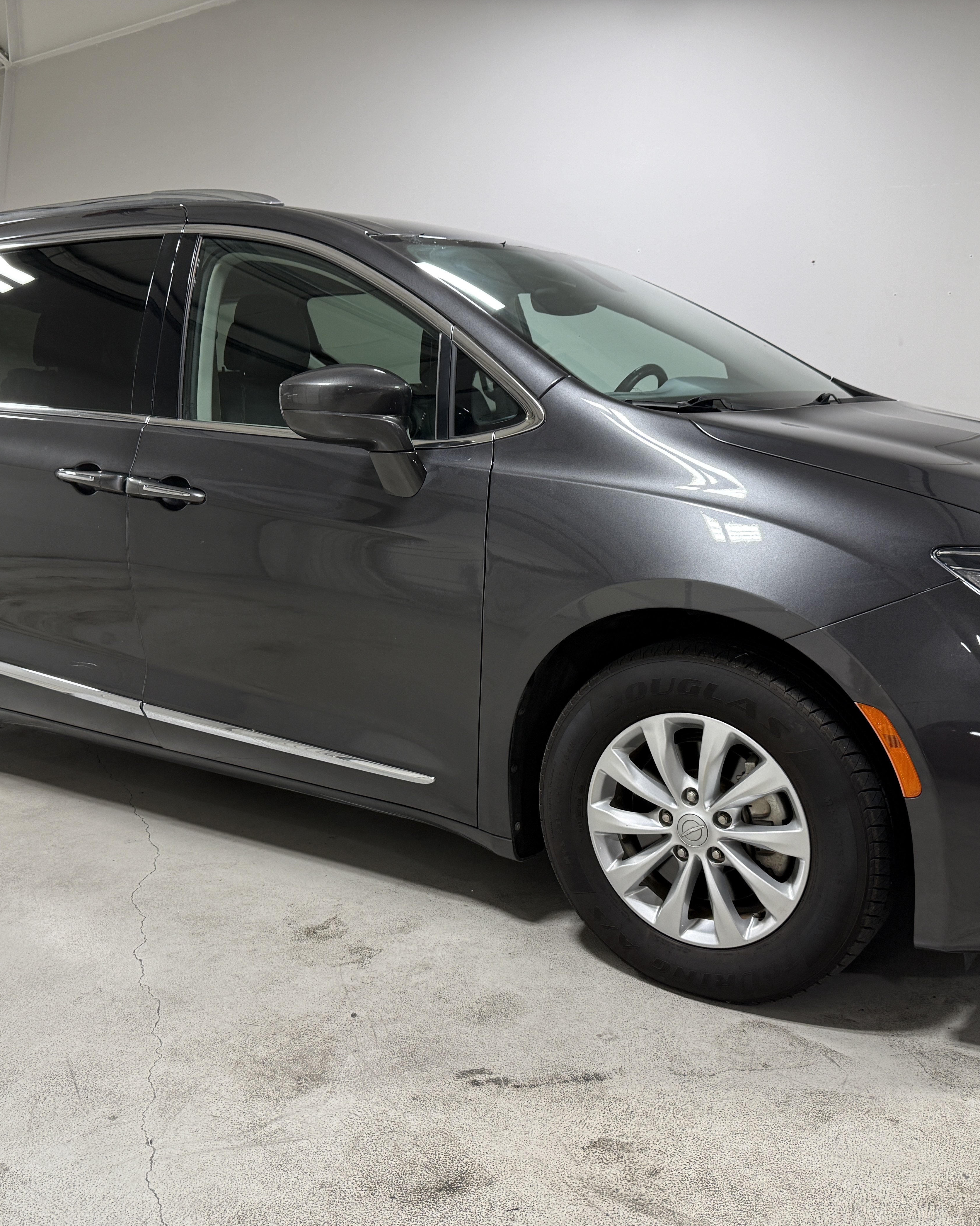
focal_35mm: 32
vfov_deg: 55.7
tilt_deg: -10.9
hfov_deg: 45.8
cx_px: 512
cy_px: 624
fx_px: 1160
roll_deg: +0.8
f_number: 1.78
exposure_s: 1/120
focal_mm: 6.76
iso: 125
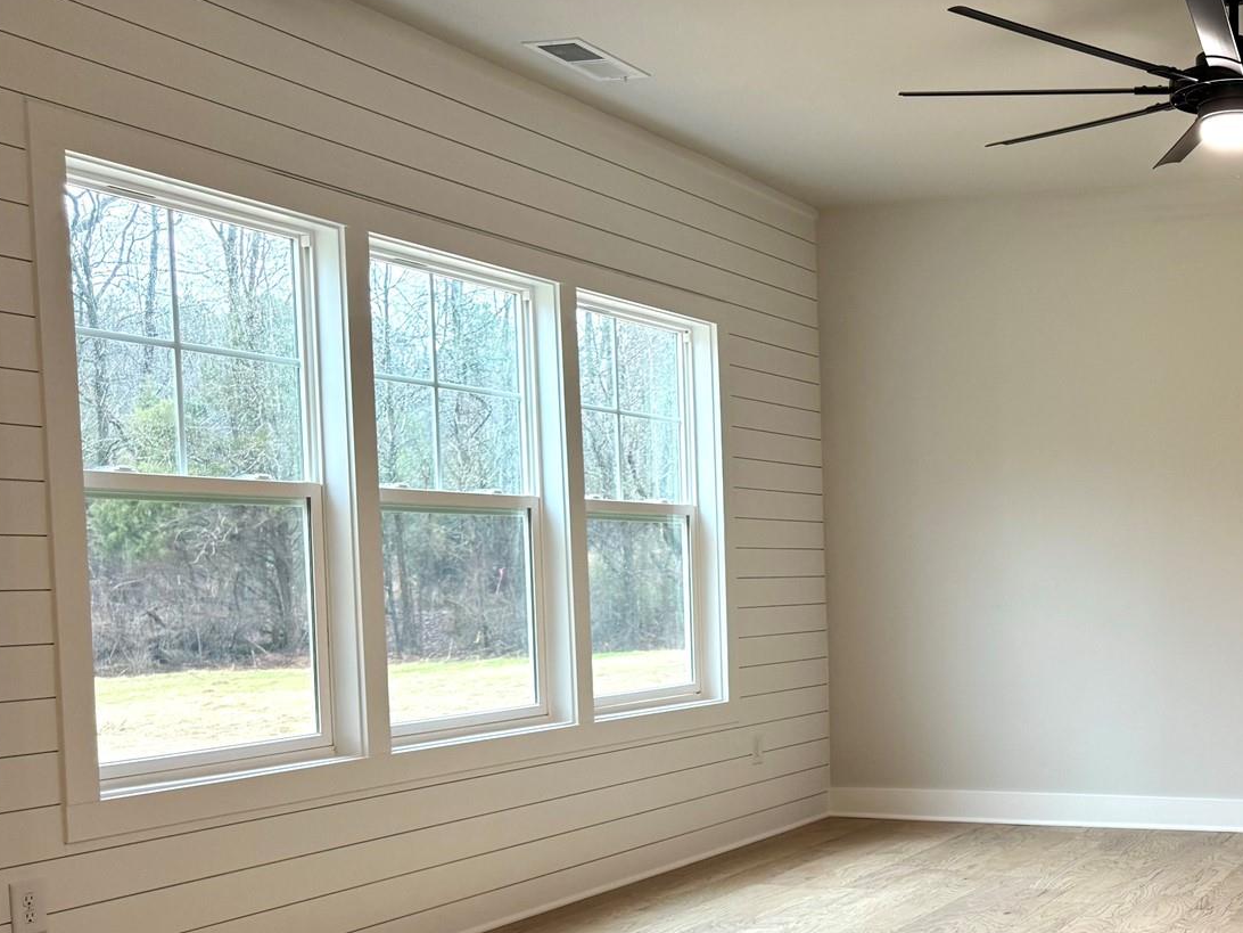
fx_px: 1616
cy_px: 660
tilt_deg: -4.4
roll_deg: -0.1
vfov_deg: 31.8
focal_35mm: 45
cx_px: 1130
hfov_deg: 39.0
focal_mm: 6.76
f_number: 1.78
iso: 125
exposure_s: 1/60
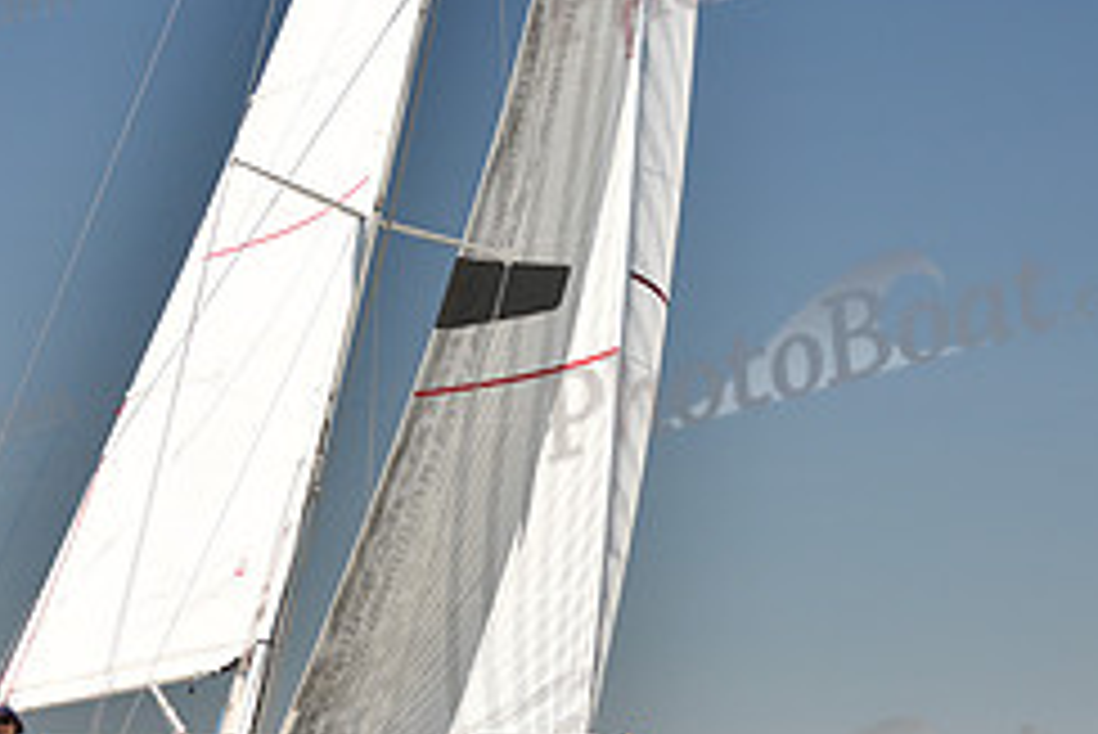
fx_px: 5798
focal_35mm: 190
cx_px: 310
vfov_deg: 7.2
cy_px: 642
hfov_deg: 10.8
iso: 250
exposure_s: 1/1250
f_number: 3.2
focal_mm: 80
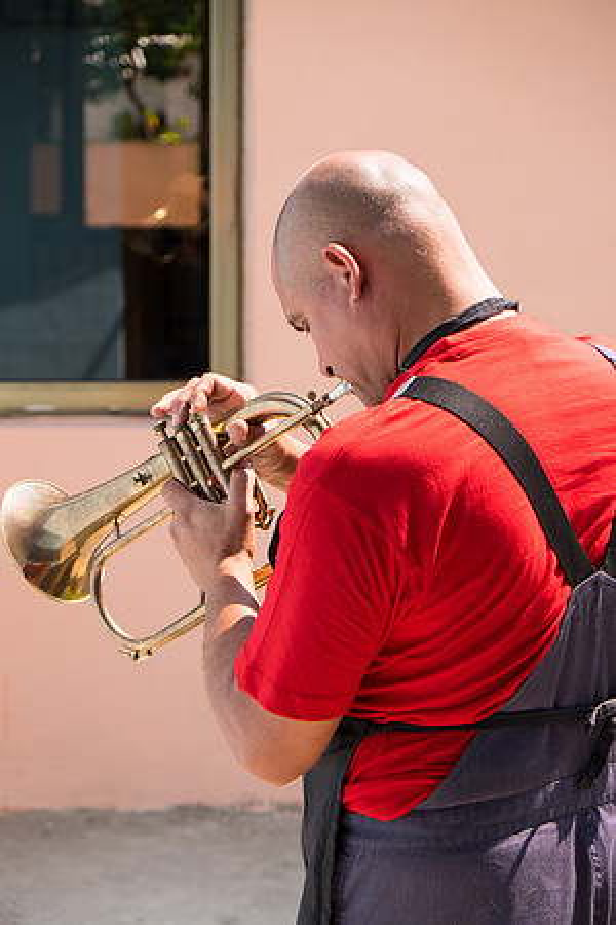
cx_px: 308
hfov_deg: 16.5
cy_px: 462
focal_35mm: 83
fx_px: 2130
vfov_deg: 24.5
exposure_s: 1/1200
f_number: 4
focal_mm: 55
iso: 400
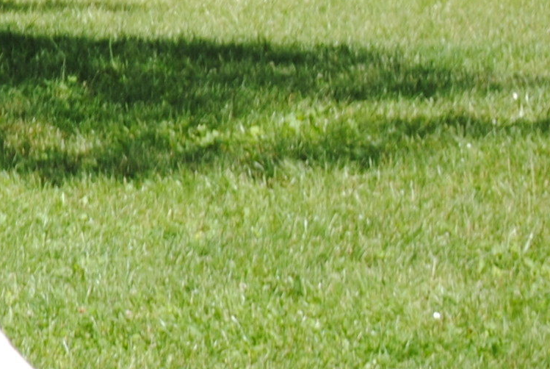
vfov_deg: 3.4
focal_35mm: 403
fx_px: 6167
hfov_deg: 4.9
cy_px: -125
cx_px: -831
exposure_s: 1/200
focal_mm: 52
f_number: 10
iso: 100
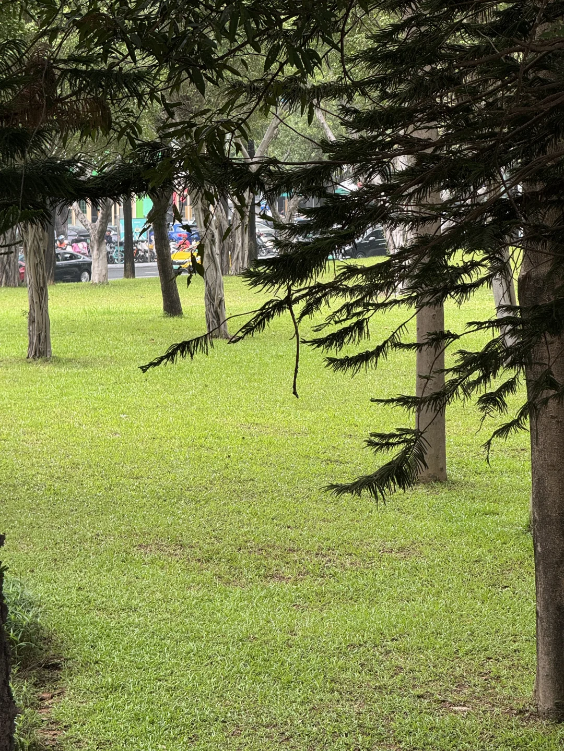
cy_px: 376
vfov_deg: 16.4
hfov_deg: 12.3
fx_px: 2607
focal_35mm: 120
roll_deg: +0.5
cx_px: 282
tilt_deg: -3.9
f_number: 2.8
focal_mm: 15.66
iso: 50
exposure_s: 1/105
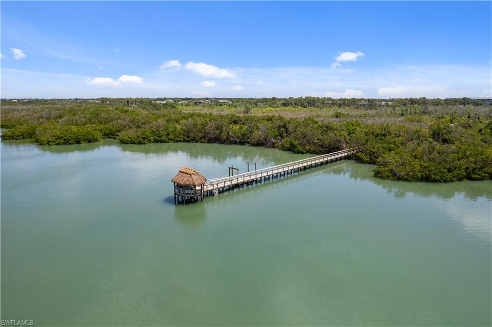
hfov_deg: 78.6
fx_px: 300
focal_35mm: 22
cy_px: 164
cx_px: 246
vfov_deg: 57.1
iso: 100
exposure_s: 1/2500
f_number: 2.8
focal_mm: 8.38
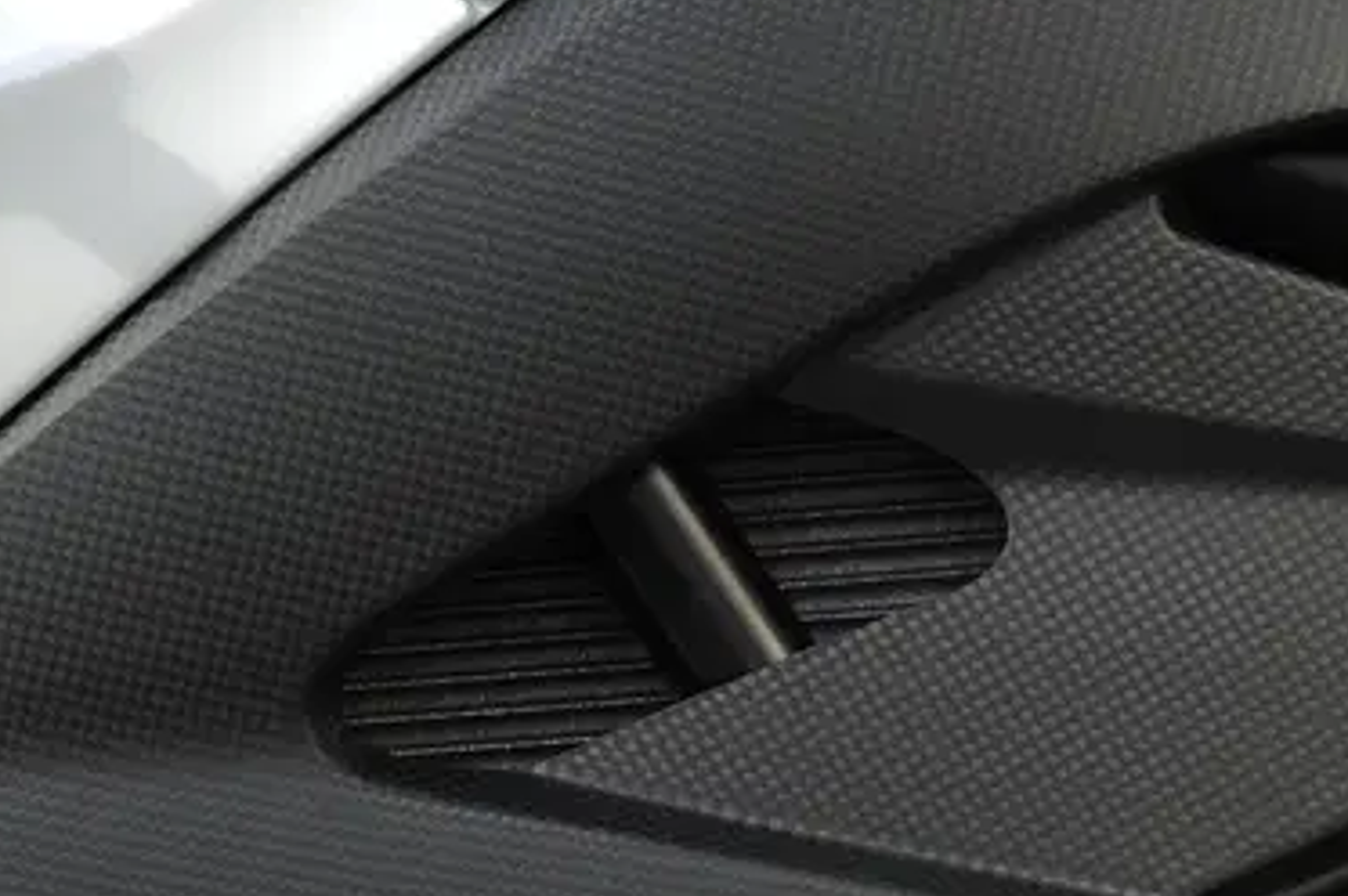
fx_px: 13243
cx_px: 979
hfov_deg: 5.8
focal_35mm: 354
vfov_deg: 3.9
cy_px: 251
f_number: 10
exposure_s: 1/160
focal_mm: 110
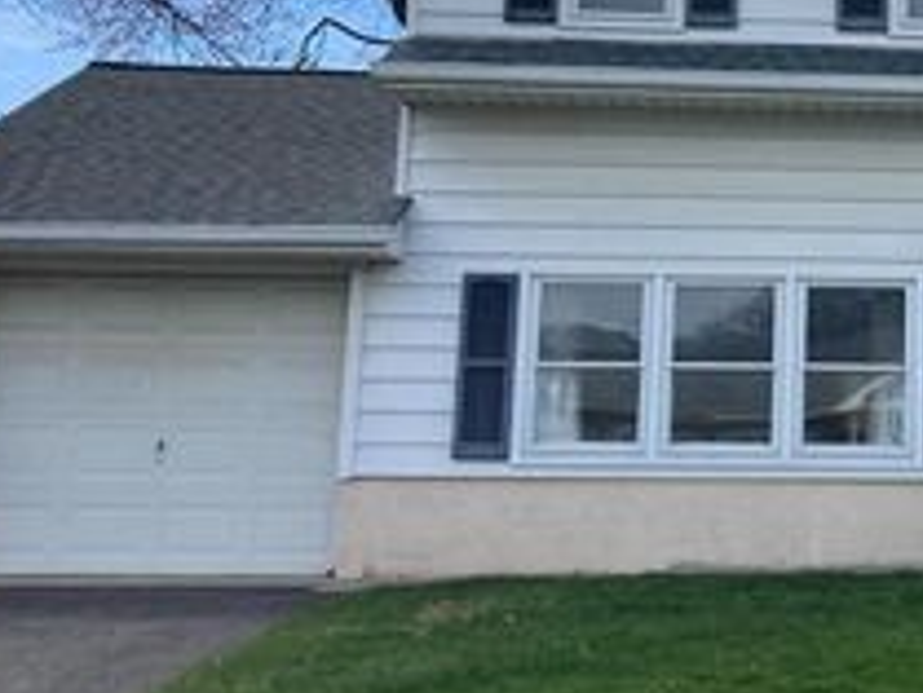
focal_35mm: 67
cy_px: 157
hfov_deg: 27.5
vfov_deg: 21.7
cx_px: 901
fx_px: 1788
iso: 20
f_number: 1.8
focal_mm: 3.99
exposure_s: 1/2404
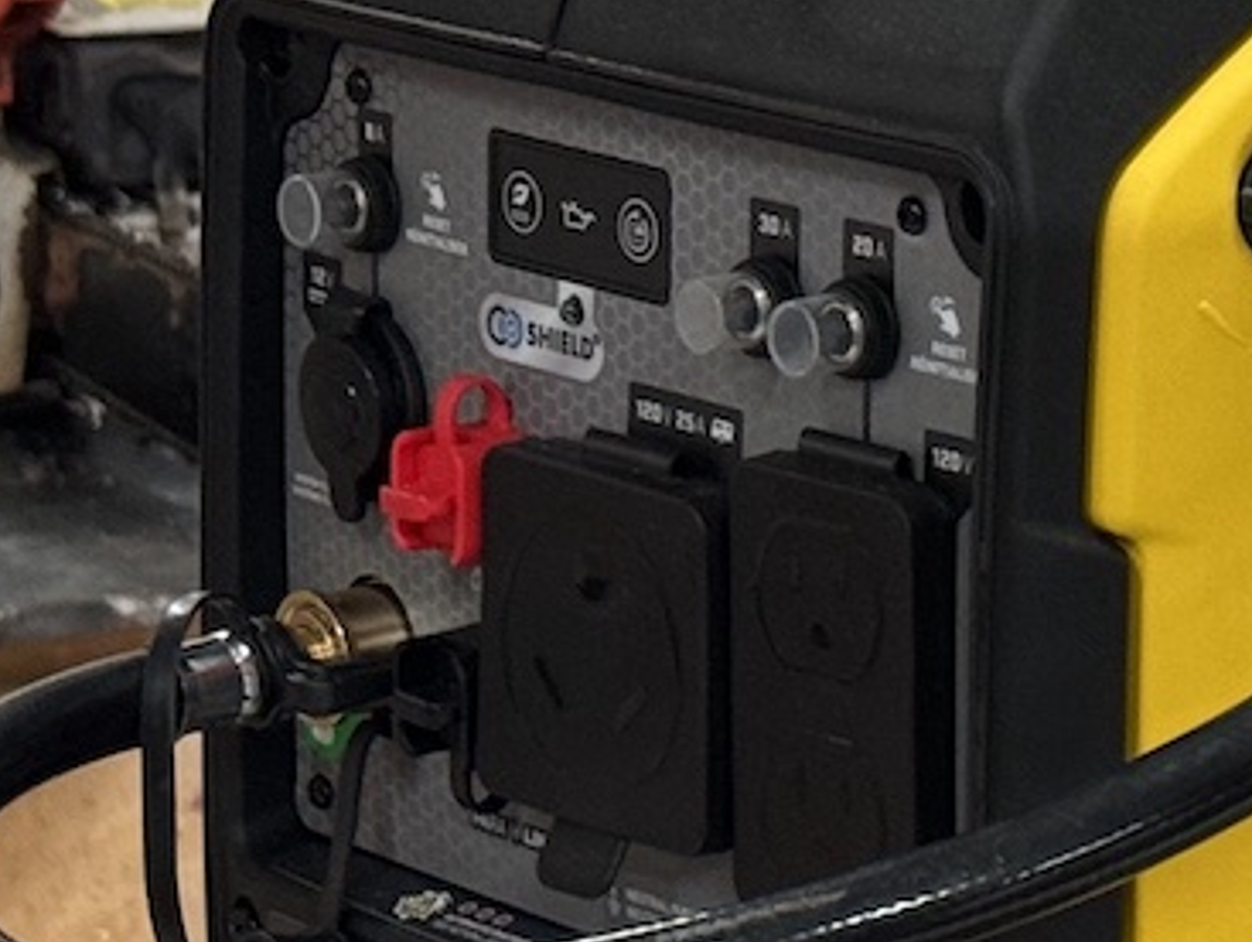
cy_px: 476
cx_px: 1477
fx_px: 7096
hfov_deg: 9.9
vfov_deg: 7.6
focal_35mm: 196
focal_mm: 6.76
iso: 160
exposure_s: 1/60
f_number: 1.78
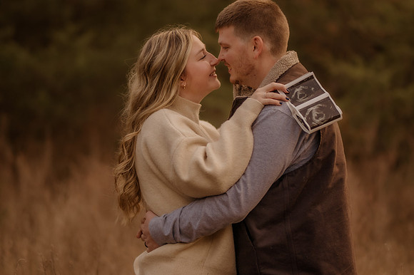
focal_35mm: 127
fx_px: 1460
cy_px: 138
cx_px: 207
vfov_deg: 10.8
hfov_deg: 16.1
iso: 320
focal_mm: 85
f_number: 1.4
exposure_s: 1/1600
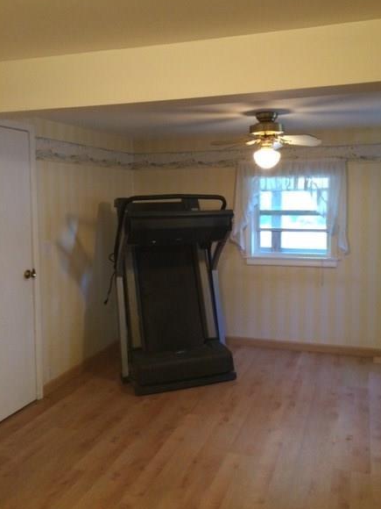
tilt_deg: -4.4
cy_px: 232
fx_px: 470
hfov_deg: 44.1
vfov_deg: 56.7
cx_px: 205
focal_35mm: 32
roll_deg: +1.0
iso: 250
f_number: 2.2
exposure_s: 1/30
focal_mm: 4.15
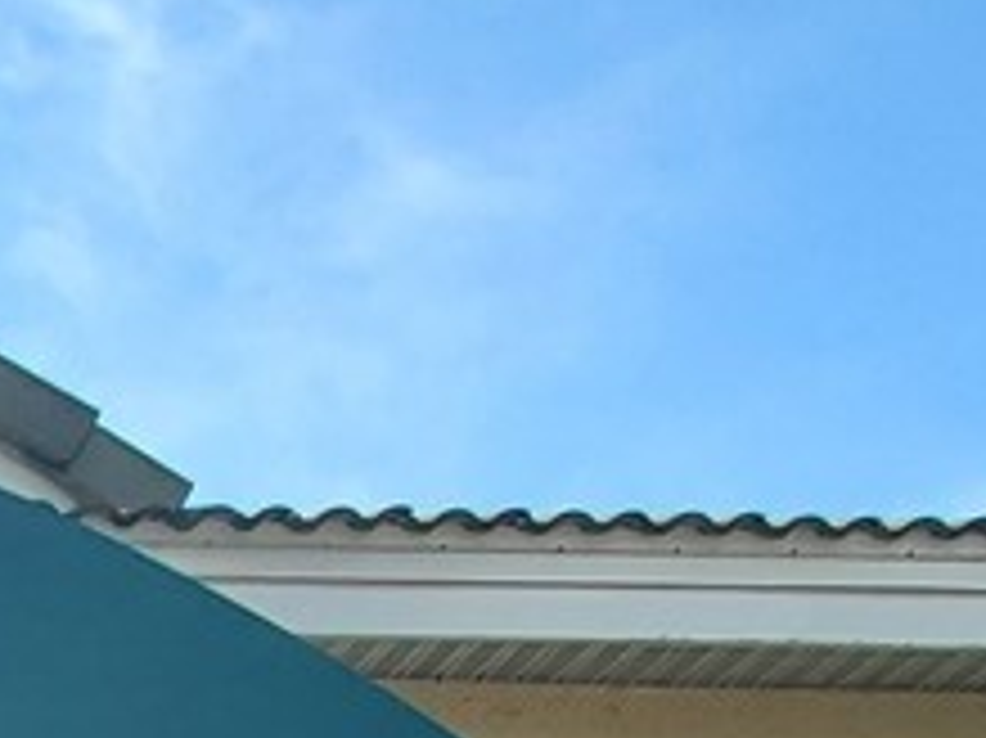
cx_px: -954
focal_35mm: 95
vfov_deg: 10.9
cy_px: 2151
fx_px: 2704
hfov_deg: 16.2
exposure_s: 1/481
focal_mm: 1.8
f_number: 2.2
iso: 50
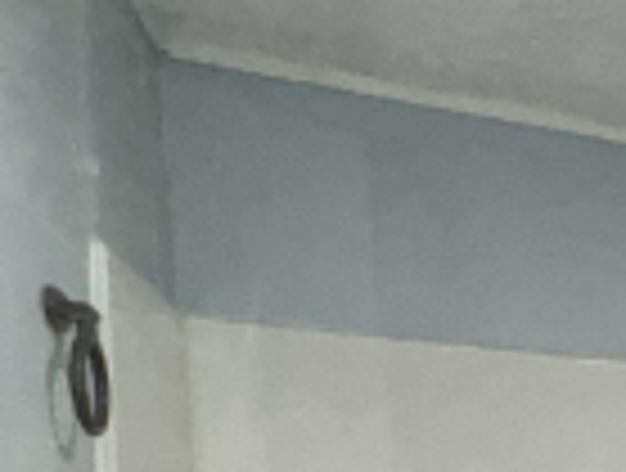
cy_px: 688
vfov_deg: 19.5
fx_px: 1215
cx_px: 1268
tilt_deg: -5.7
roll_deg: -0.9
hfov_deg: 18.4
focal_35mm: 67
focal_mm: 2.22
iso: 500
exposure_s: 1/58
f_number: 2.2
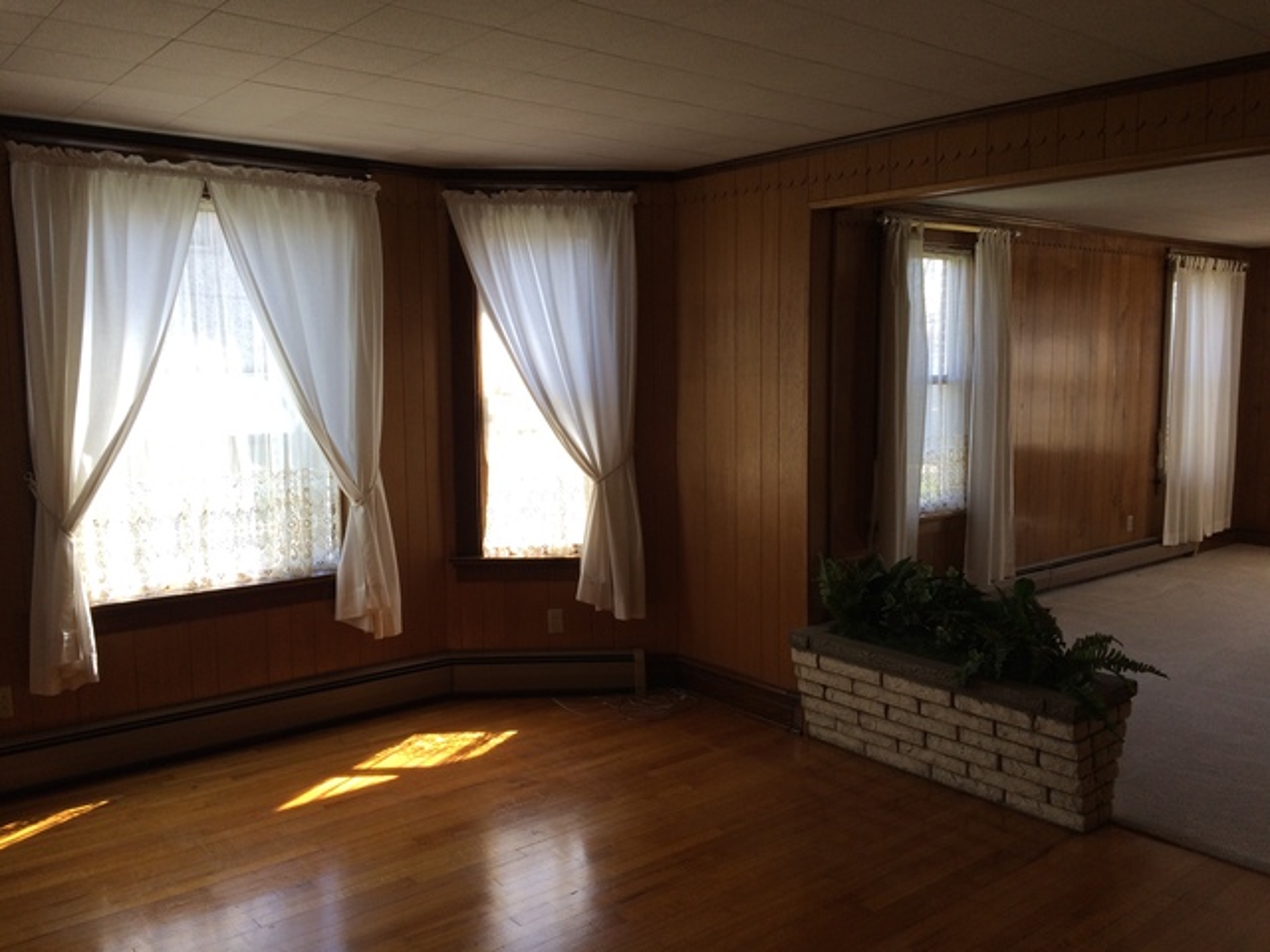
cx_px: 635
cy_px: 476
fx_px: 1064
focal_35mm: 29
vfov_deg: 48.2
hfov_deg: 61.7
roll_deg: +0.7
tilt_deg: -5.5
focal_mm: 4.15
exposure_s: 1/120
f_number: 2.2
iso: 40
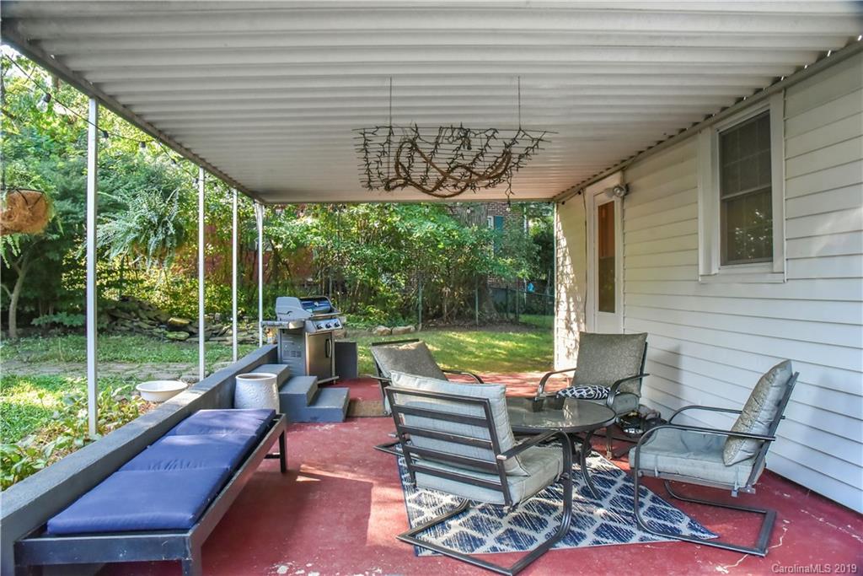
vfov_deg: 53.1
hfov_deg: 73.7
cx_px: 432
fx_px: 575
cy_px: 288
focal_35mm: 24
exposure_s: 1/100
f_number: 10
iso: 4000
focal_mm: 24
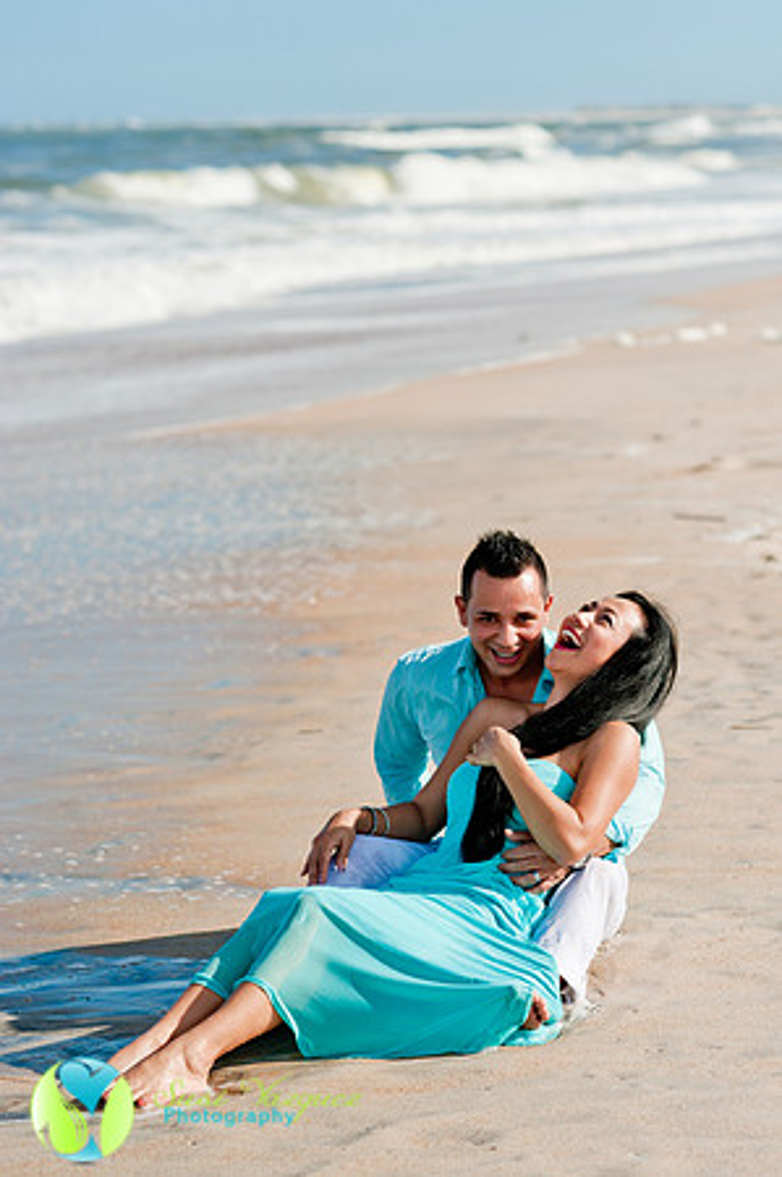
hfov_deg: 16.0
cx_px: 391
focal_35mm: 85
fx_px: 2776
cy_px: 588
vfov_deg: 23.9
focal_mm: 85
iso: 200
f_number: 3.2
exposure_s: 1/5000
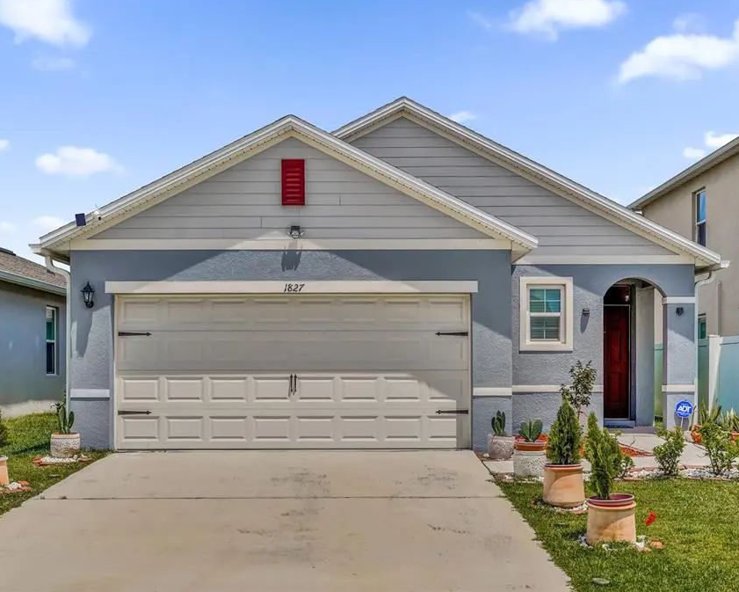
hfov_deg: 45.8
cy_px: 294
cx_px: 379
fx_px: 875
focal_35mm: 40
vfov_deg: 37.3
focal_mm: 35
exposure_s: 1/2500
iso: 100
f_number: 6.3
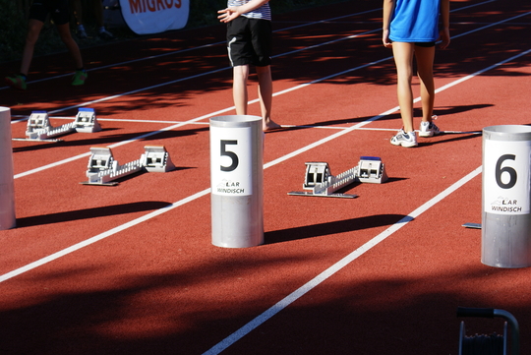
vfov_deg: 13.1
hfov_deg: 19.4
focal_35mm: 105
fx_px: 1550
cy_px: 178
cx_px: 266
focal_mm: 70
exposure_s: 1/400
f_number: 7.1
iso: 100
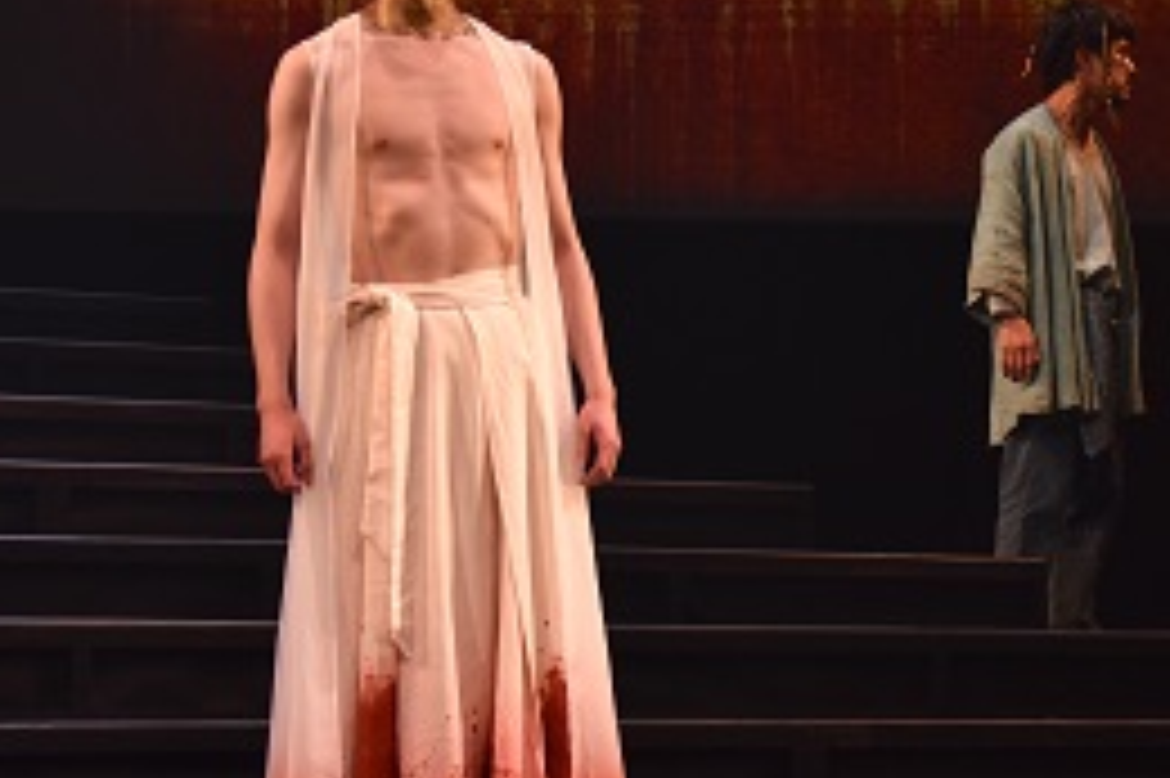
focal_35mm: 156
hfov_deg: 13.1
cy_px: 418
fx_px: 5067
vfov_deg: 8.8
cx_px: 855
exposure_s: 1/80
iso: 500
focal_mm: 60
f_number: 5.6
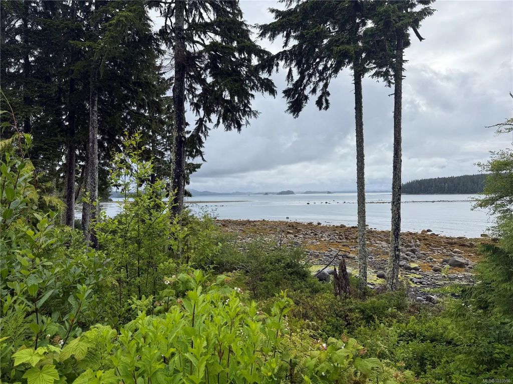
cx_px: 256
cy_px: 192
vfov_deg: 56.8
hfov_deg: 71.6
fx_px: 356
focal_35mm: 24
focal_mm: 6.76
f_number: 1.78
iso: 80
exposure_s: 1/3425
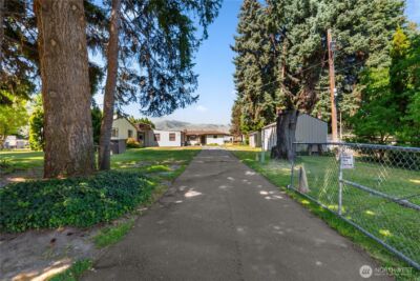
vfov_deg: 67.4
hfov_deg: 90.0
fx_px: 210
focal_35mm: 18
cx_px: 210
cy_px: 140
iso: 100
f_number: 8
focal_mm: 18
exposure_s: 1/50
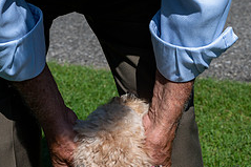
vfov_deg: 14.0
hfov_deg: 21.7
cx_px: 103
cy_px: 216
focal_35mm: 94
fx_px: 655
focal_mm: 50
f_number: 8
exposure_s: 1/500
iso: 100
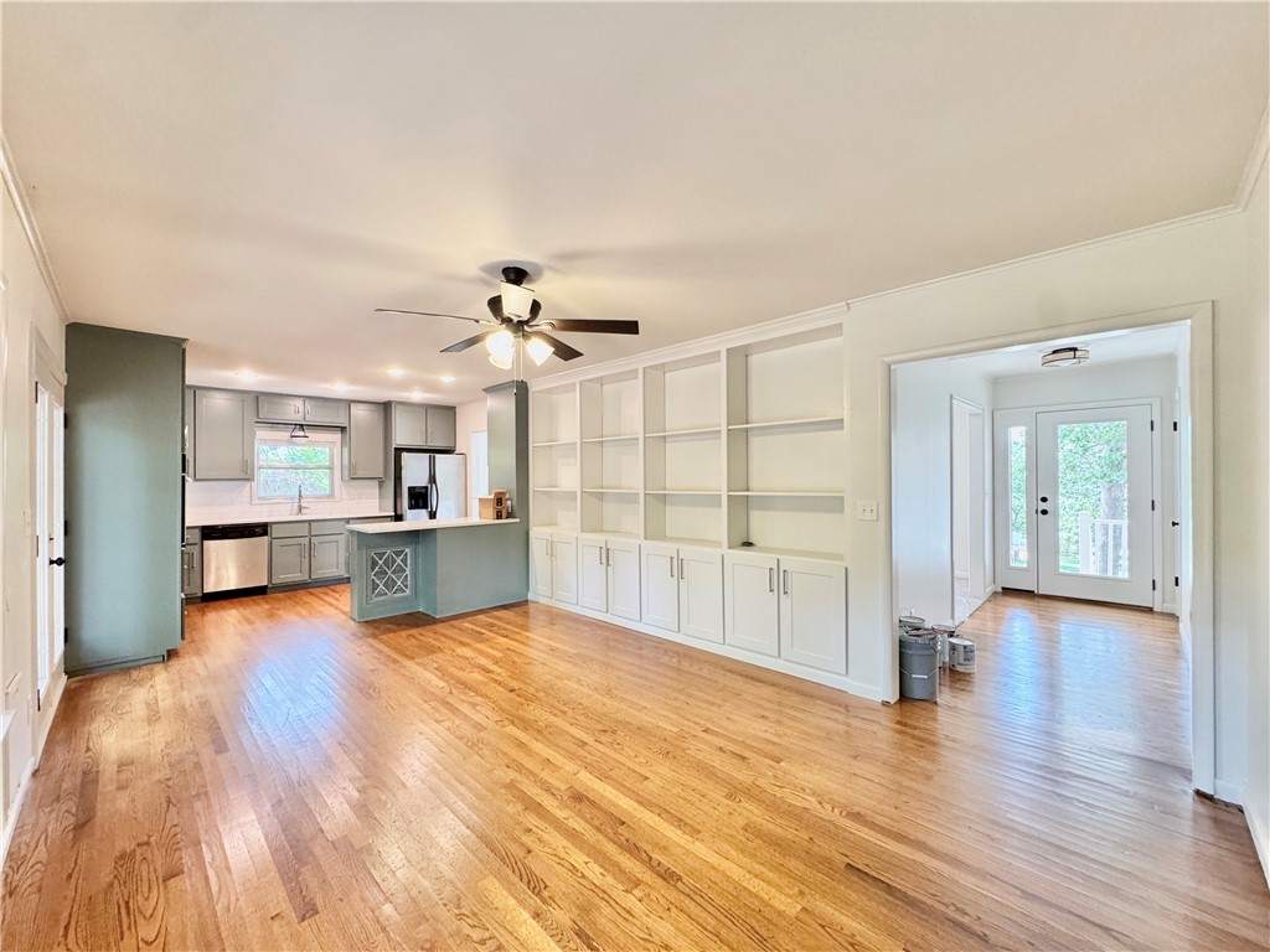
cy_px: 476
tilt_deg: -0.7
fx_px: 514
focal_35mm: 14
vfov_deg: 85.7
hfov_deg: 102.1
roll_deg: +0.2
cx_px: 635
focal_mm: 2.22
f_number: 2.2
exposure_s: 1/60
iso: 250
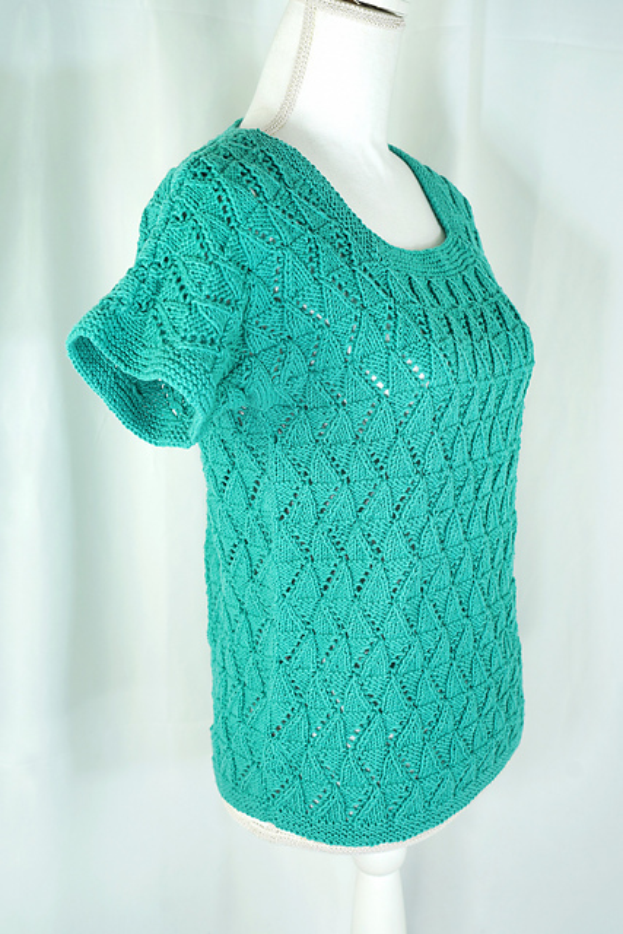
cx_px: 312
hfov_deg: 36.9
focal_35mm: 36
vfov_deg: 53.1
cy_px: 467
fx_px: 934
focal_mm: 36
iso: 100
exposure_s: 1/40
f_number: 5.6
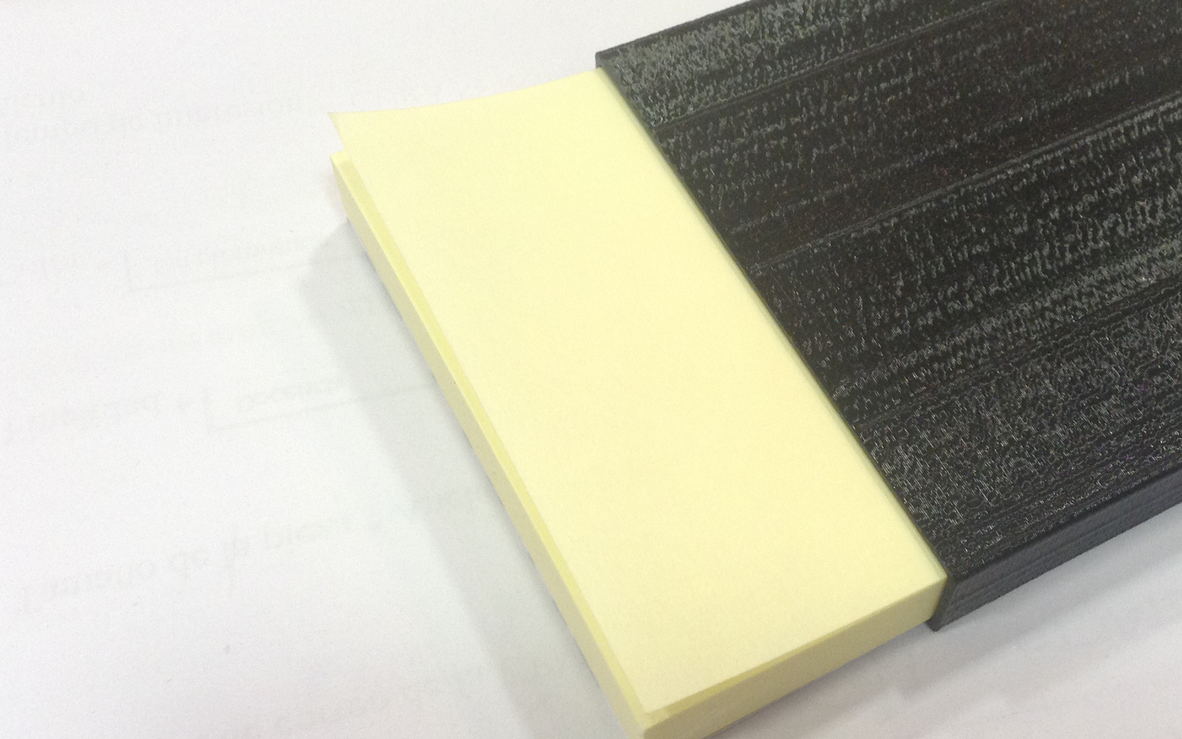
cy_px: 392
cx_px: 785
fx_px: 1514
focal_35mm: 47
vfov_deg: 27.4
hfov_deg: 42.1
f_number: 2.4
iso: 64
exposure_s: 1/25
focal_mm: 3.3
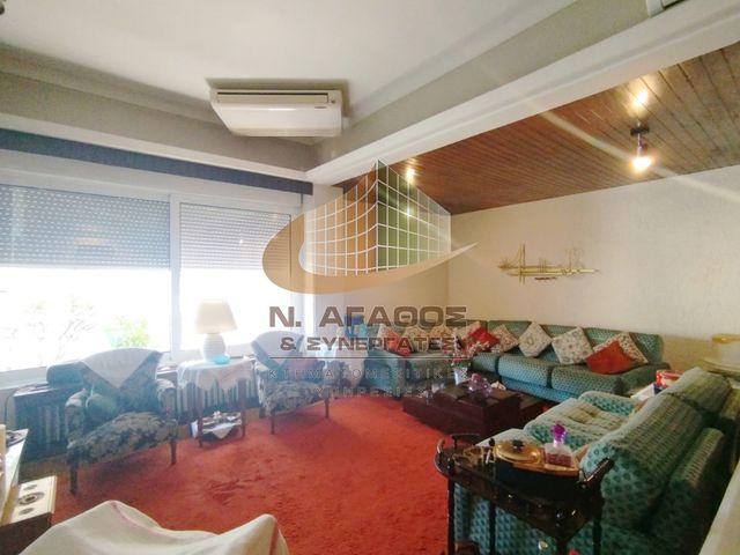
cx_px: 370
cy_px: 278
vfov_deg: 81.7
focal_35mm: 15
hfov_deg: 98.2
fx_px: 321
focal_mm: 1.65
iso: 250
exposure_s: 1/33
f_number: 2.2
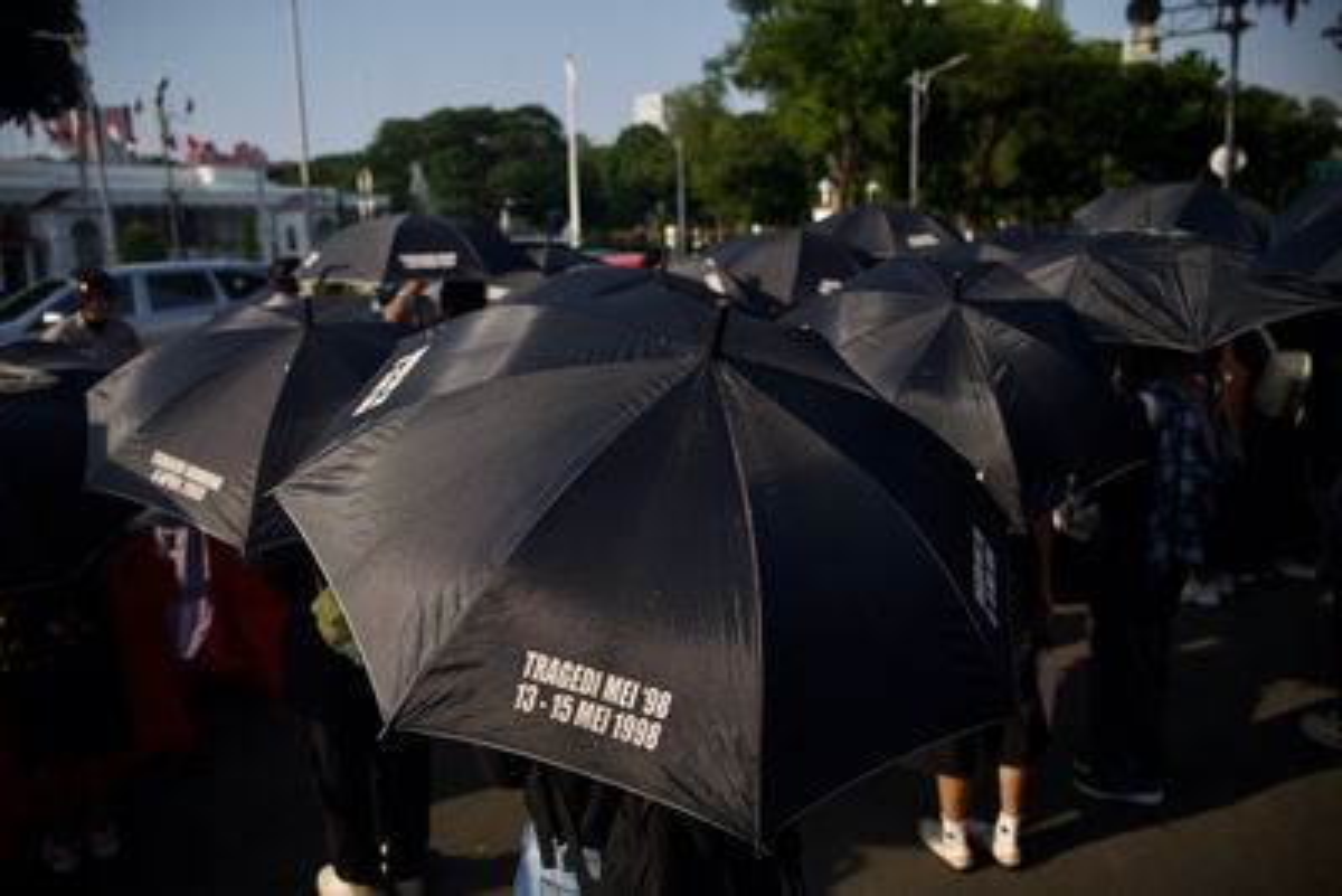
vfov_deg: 44.9
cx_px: 671
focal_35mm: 29
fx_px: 1085
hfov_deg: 63.5
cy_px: 448
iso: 100
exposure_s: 1/1600
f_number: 3.5
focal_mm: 29.1
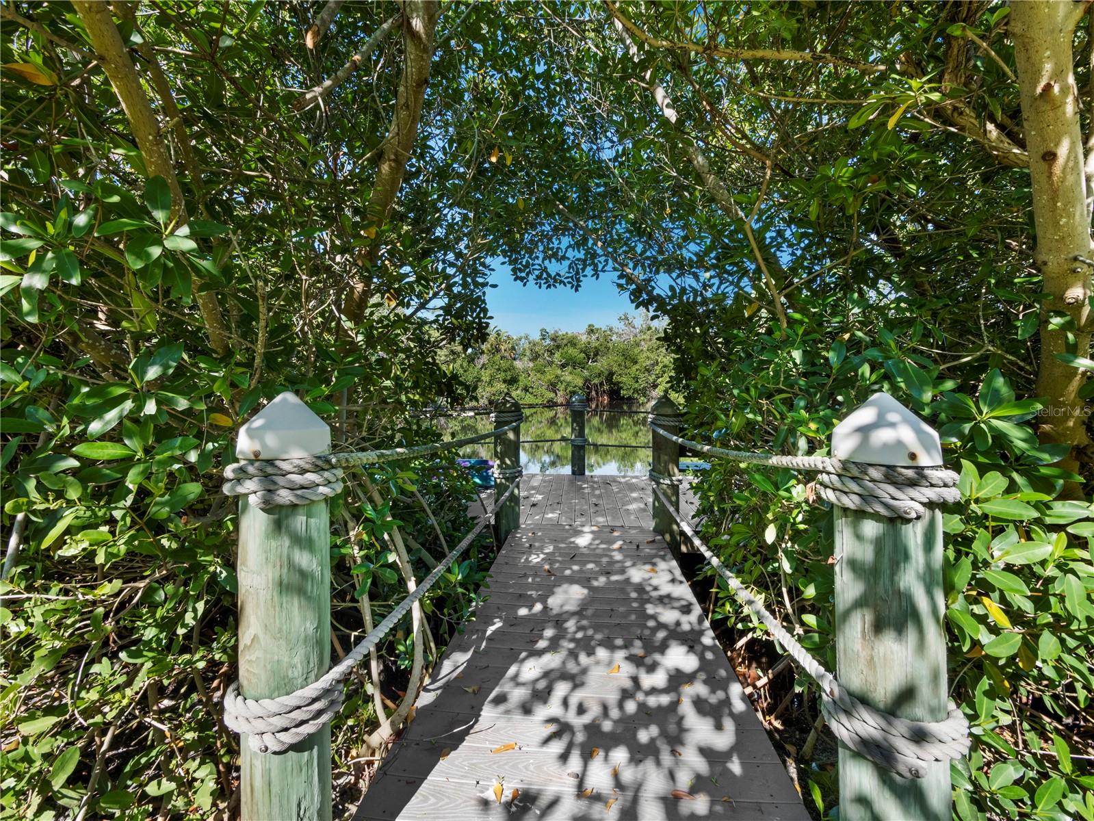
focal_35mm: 14
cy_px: 410
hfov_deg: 102.1
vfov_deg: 85.7
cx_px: 547
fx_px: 443
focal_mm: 7
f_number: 7.1
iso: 400
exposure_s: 1/250
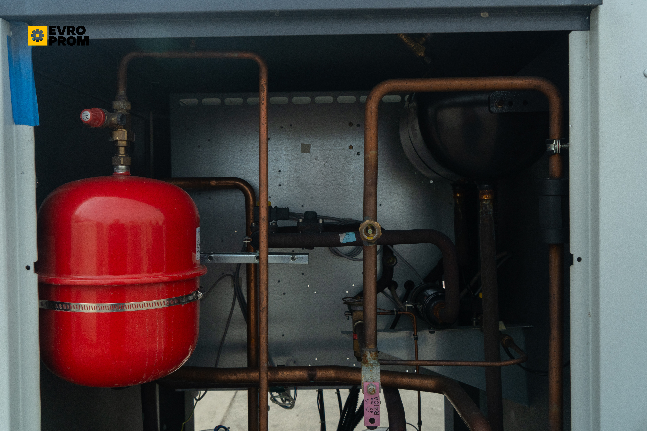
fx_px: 593
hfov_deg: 57.2
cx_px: 324
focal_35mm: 33
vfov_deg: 40.0
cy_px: 216
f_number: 8
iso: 640
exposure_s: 1/160
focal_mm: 33
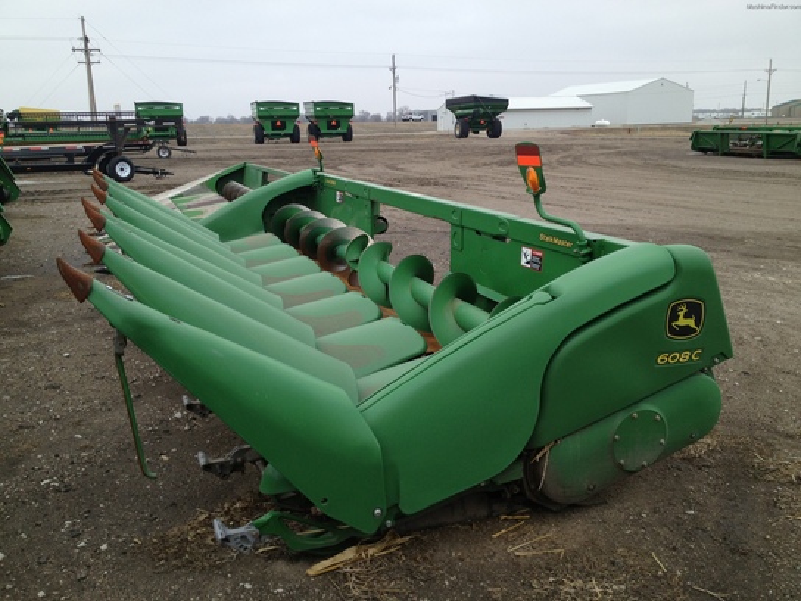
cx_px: 400
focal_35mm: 35
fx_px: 810
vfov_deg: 40.7
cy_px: 300
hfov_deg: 52.6
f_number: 2.4
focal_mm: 4.28
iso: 50
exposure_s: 1/778
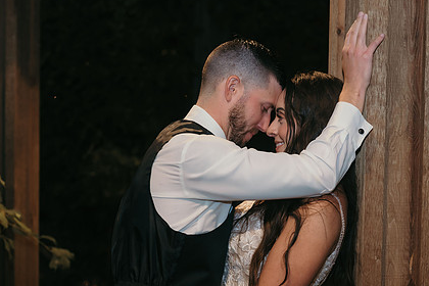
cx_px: 263
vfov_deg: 19.7
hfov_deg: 29.2
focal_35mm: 69
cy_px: 182
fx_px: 822
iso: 800
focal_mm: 50
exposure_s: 1/100
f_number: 2.8
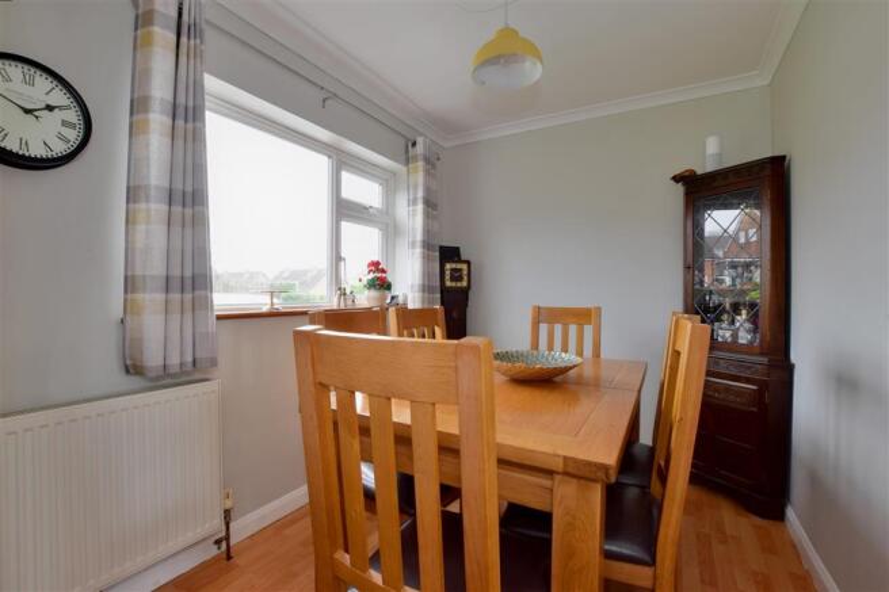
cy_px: 296
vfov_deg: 77.3
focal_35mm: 15
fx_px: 370
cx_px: 444
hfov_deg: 100.4
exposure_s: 1/10
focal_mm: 10
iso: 400
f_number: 11
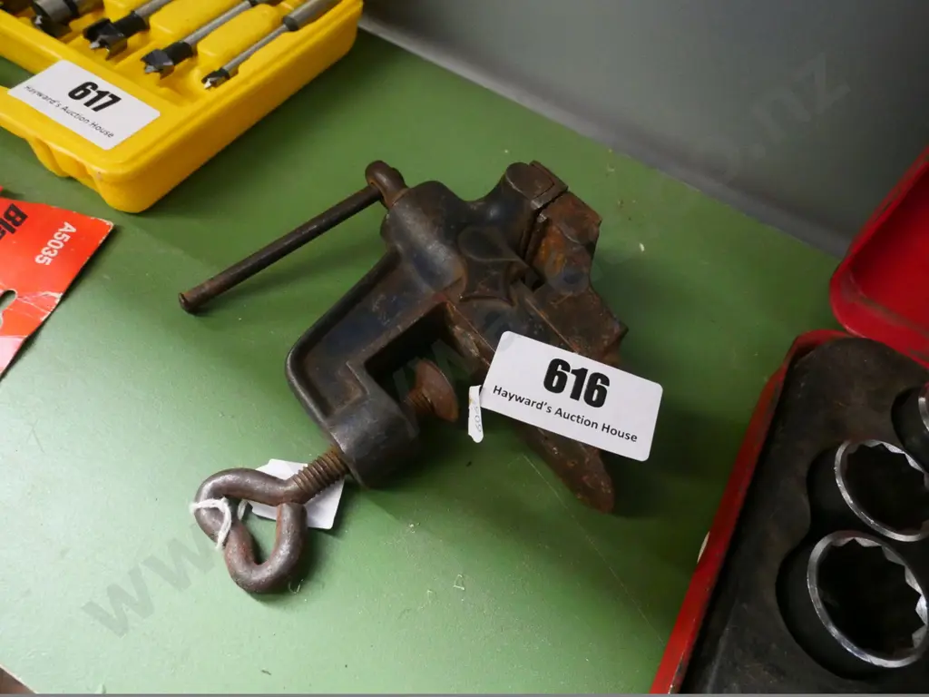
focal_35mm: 24
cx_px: 464
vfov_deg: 56.8
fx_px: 644
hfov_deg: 71.6
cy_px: 348
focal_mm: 12
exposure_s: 1/160
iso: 6400
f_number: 5.6
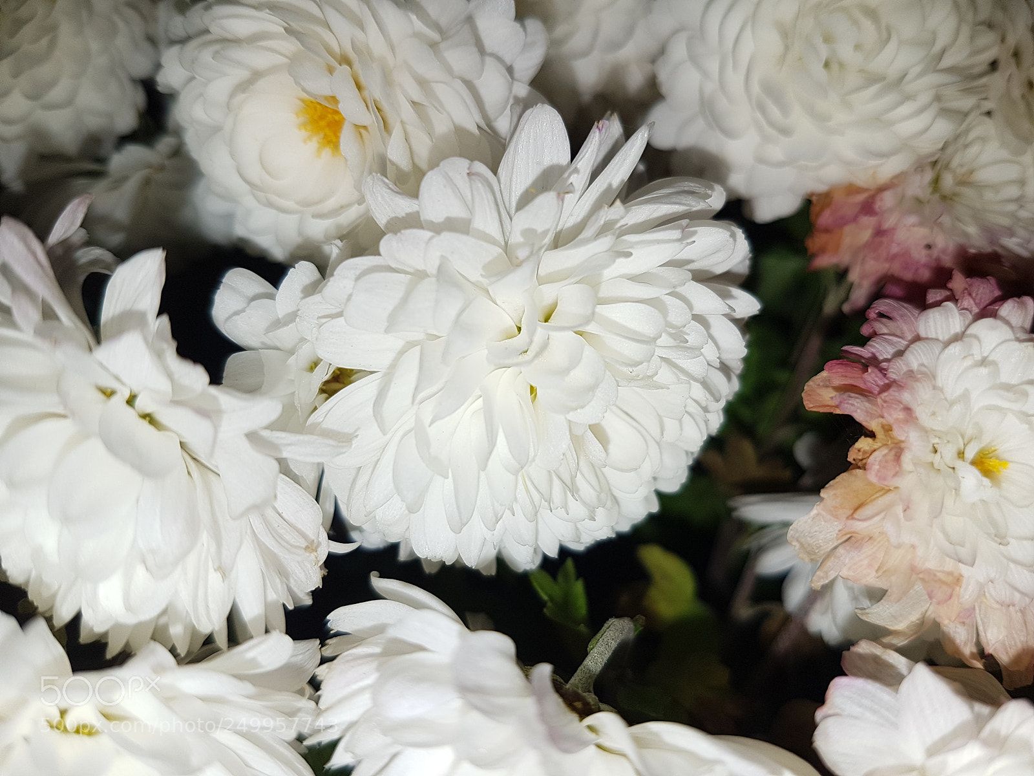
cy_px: 388
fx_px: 777
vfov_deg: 53.1
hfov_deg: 67.3
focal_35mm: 26
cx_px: 517
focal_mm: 4.2
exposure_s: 1/1288
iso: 40
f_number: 1.7
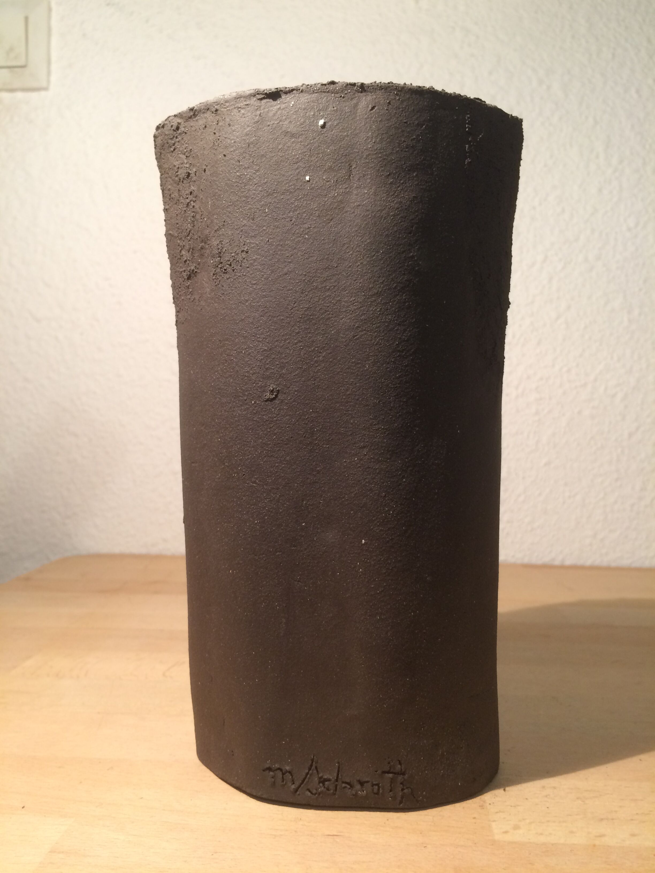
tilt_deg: -2.1
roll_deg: +0.6
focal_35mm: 29
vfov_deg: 61.7
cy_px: 436
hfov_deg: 48.2
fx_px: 732
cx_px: 328
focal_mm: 4.15
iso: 125
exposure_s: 1/33
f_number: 2.2
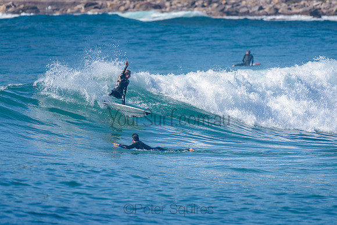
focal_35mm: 613
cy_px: 93
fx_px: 5737
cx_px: 130
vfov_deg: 2.2
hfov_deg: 3.4
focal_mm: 500
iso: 180
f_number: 5.6
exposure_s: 1/2000
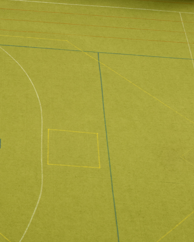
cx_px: 13
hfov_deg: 15.6
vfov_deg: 19.8
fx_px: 696
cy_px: 132
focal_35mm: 97
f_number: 8
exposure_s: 1/250
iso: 280
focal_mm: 40
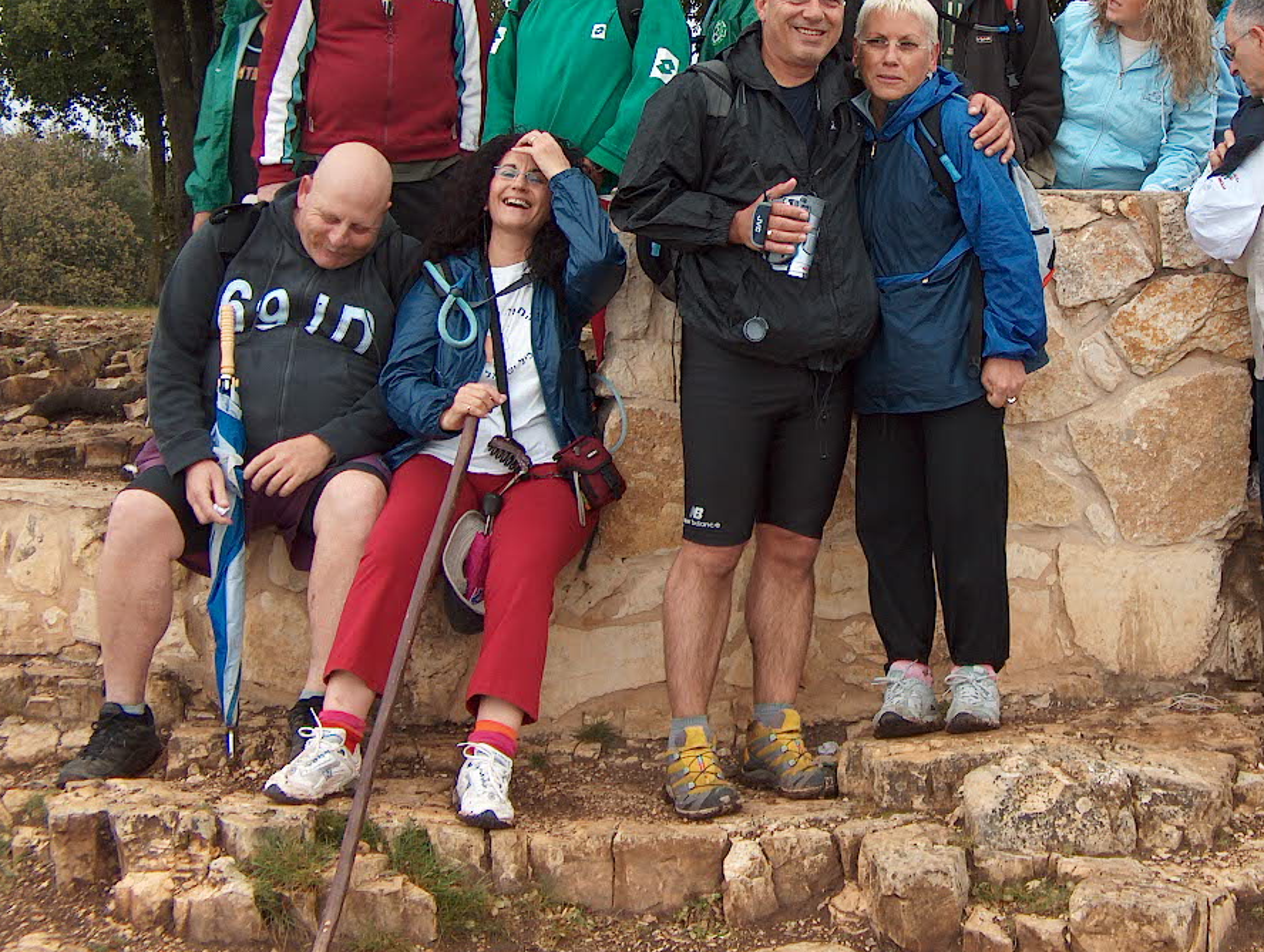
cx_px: 877
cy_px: 270
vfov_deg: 26.8
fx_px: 1975
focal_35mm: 54
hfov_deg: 35.0
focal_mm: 7.6
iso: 153
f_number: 2.8
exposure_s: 1/165
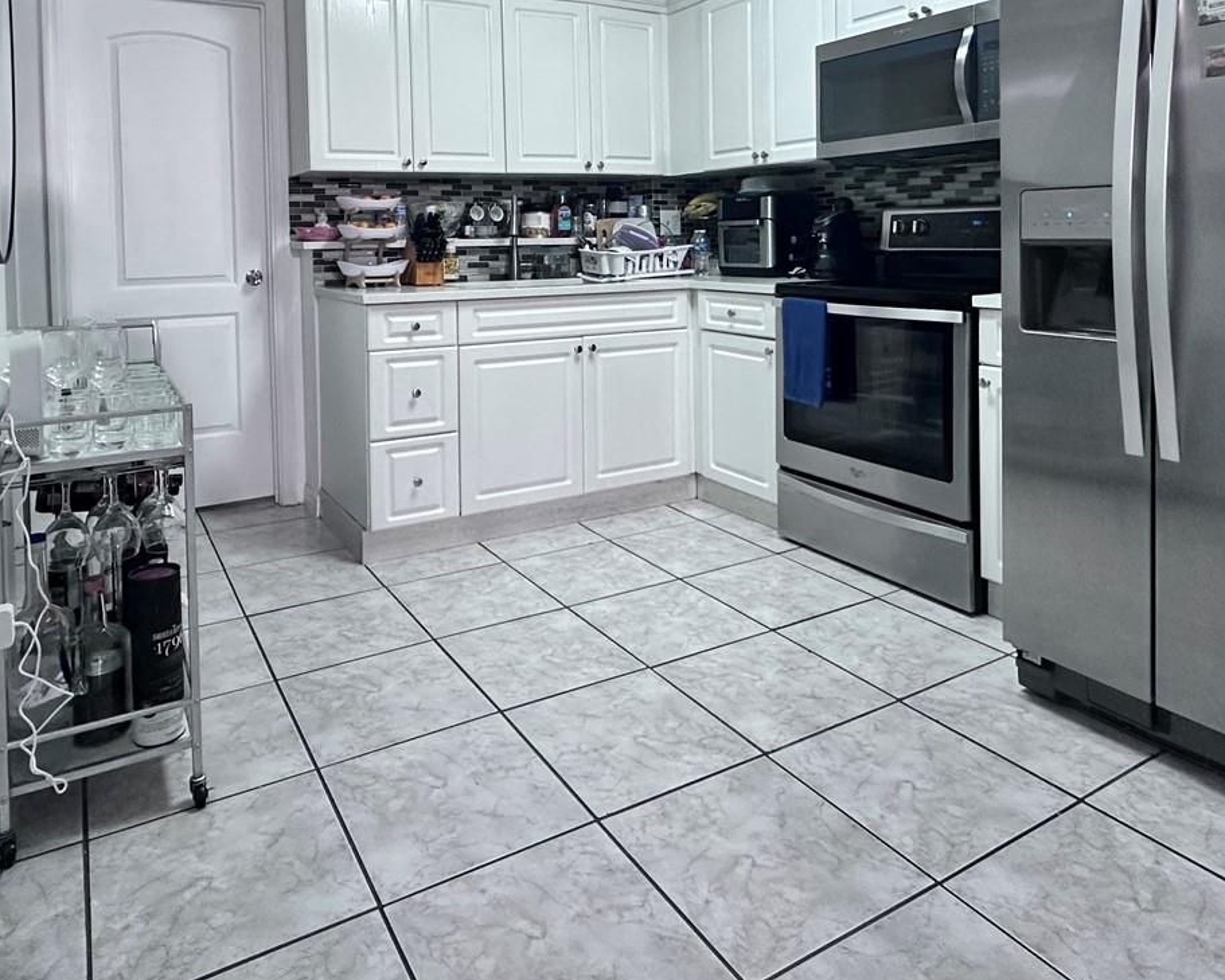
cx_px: 558
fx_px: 870
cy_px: 258
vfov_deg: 56.2
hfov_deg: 70.1
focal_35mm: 24
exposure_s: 1/60
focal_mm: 2.22
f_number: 2.2
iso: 500
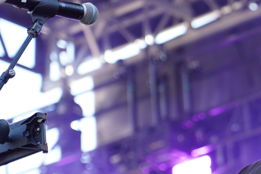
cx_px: 301
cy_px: 170
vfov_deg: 5.6
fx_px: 1769
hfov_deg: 8.4
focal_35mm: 244
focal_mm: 105
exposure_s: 1/125
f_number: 4
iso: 250
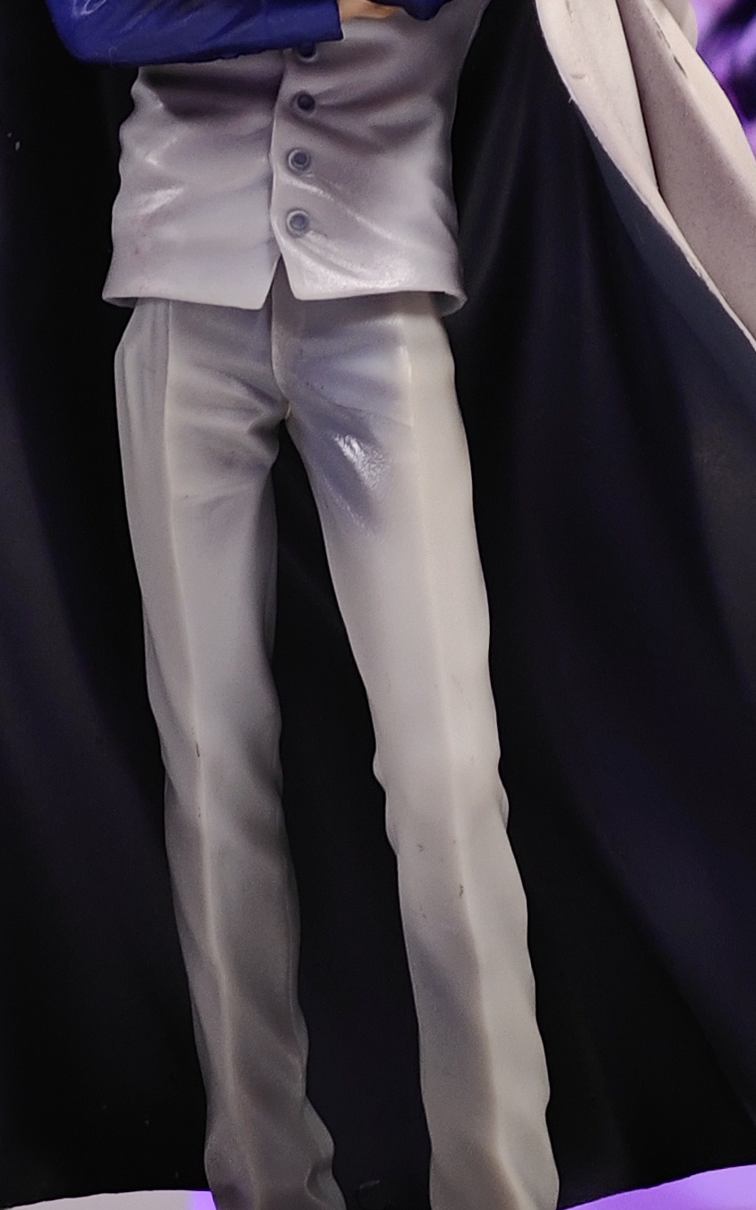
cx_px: 500
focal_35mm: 205
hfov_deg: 6.4
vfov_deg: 10.2
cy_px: 417
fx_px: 6756
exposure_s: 1/15.4
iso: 400
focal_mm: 7.48
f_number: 2.4
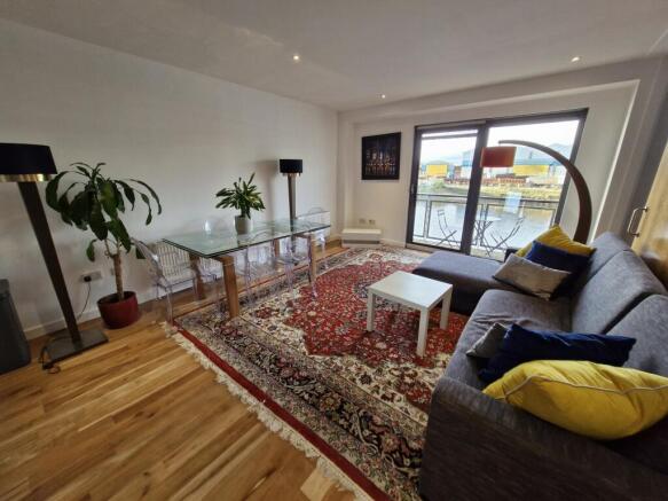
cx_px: 334
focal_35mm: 13
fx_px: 251
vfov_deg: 89.9
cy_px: 250
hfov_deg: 106.2
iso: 200
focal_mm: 1.74
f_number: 2.2
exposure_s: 1/50
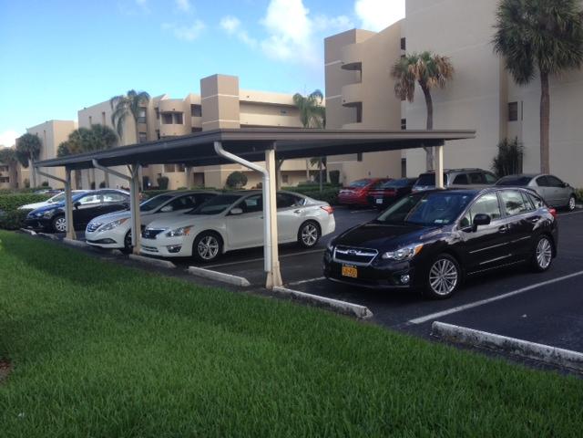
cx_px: 292
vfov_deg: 40.7
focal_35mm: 35
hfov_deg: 52.6
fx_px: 589
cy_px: 219
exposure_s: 1/681
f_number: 2.4
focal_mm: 4.28
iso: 50
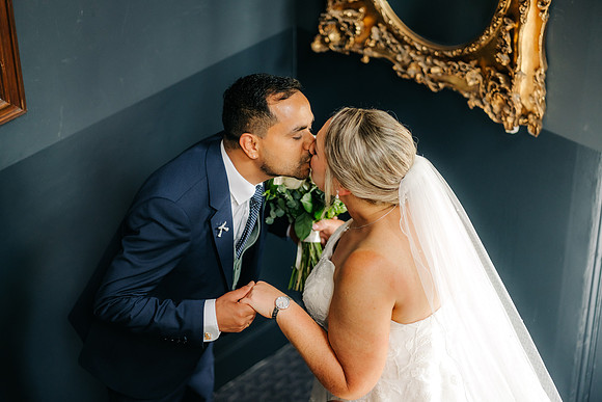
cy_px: 201
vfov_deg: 16.1
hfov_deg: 23.9
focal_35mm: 85
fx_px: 1422
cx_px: 301
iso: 800
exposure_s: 1/250
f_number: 2
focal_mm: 85
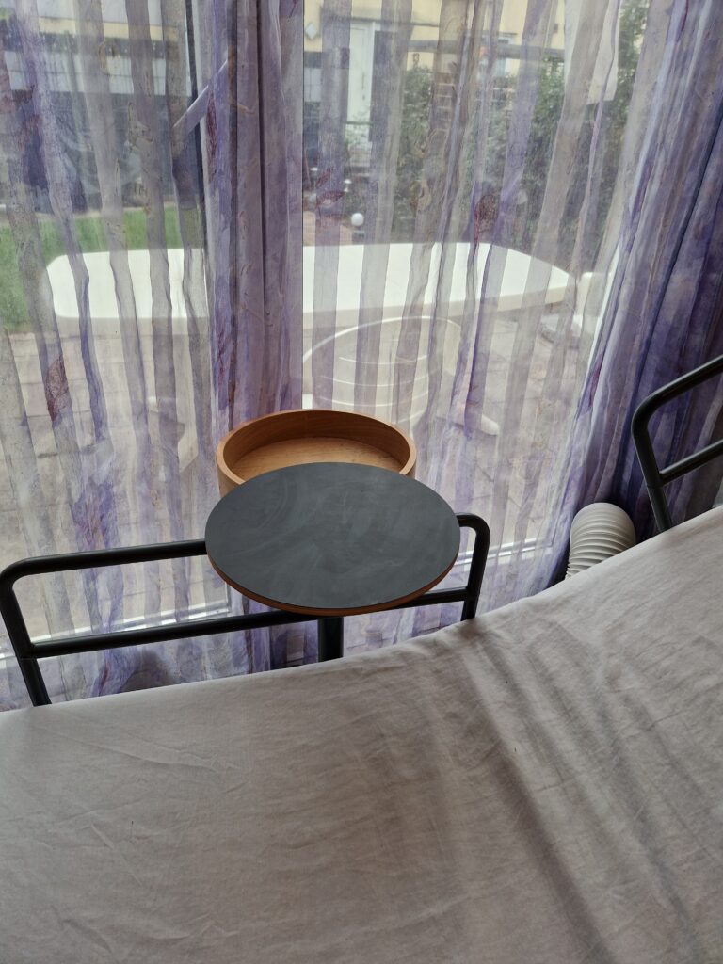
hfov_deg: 58.9
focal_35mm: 23
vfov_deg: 73.9
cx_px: 362
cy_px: 482
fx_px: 641
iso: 64
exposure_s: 1/100
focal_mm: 5.4
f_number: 1.8
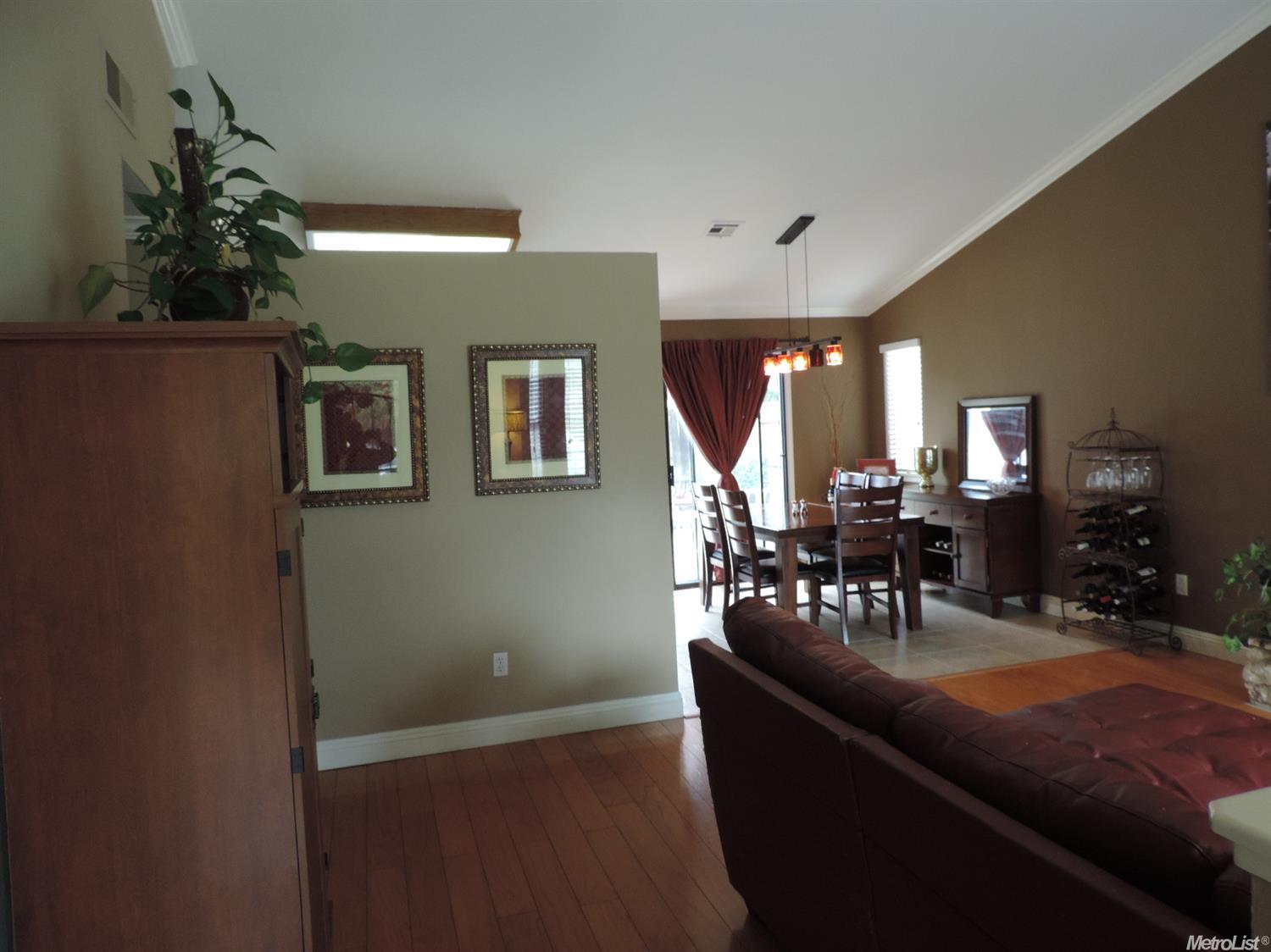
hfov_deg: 71.6
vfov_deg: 56.8
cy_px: 476
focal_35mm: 24
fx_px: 881
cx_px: 636
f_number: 3
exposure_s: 1/30
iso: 250
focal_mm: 4.3
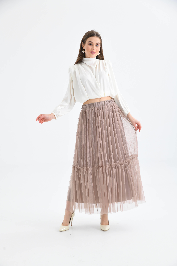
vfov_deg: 35.6
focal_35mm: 56
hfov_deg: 24.2
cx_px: 88
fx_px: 413
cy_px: 133
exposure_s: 1/125
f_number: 7.1
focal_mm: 56
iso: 250
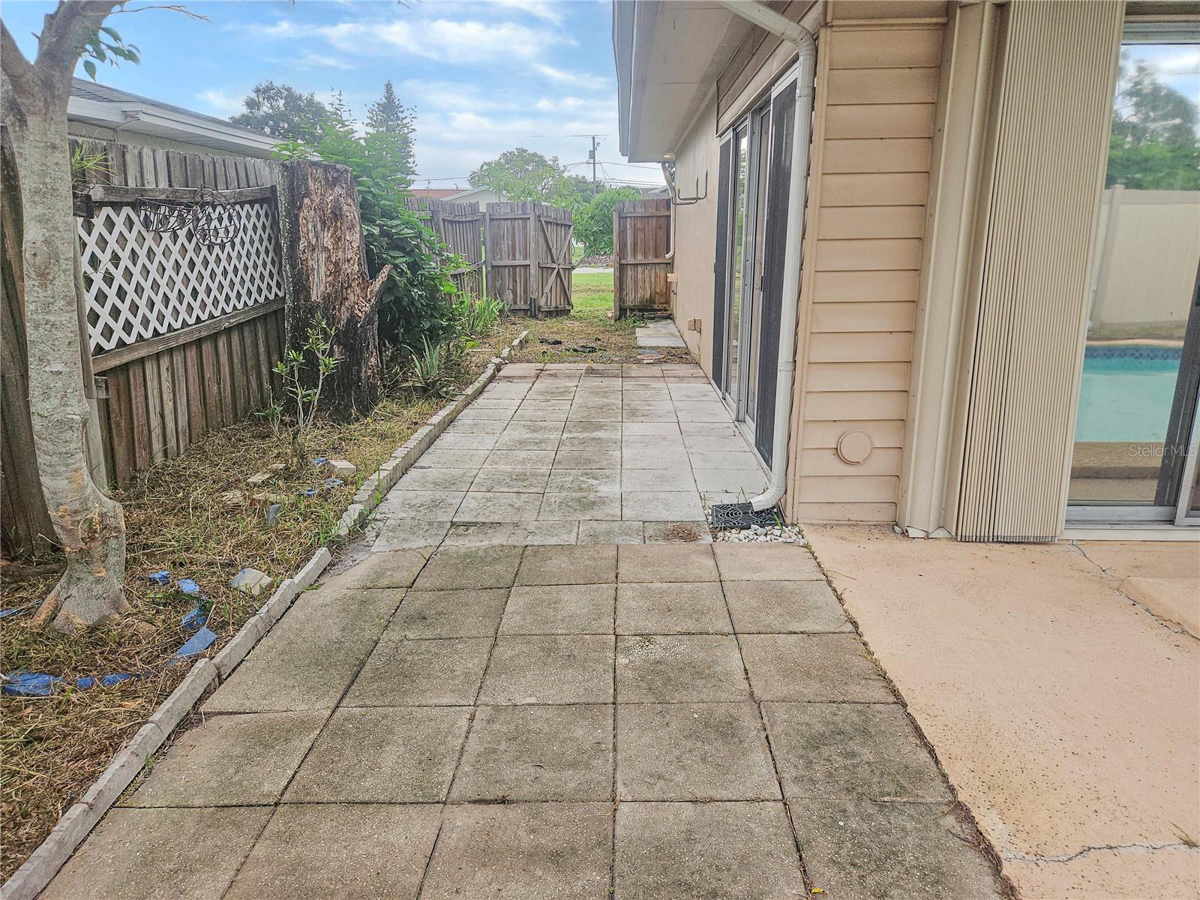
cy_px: 450
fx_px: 797
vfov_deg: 58.9
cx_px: 600
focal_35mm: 23
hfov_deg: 73.9
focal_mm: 5.4
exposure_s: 1/292
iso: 25
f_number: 1.8
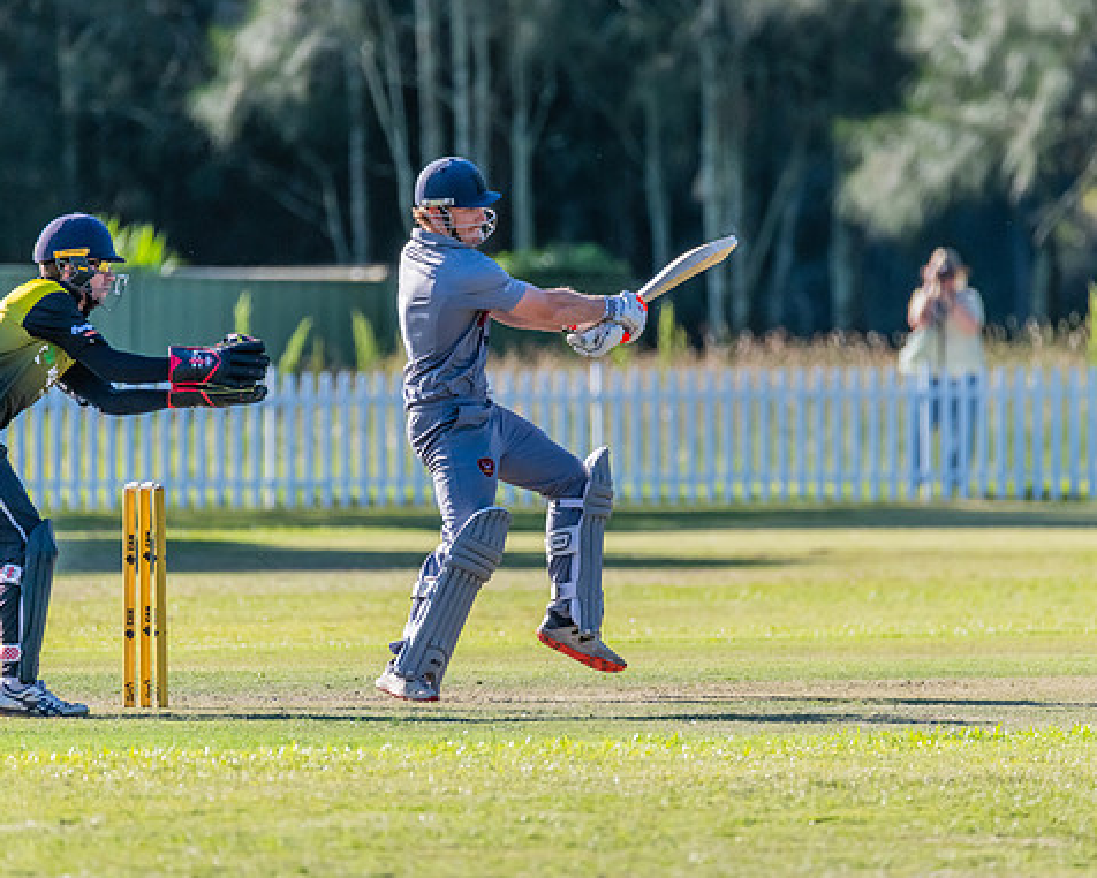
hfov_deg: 3.2
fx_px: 19809
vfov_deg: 2.5
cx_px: 545
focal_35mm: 610
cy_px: 430
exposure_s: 1/4000
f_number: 6.3
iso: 2000
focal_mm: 500
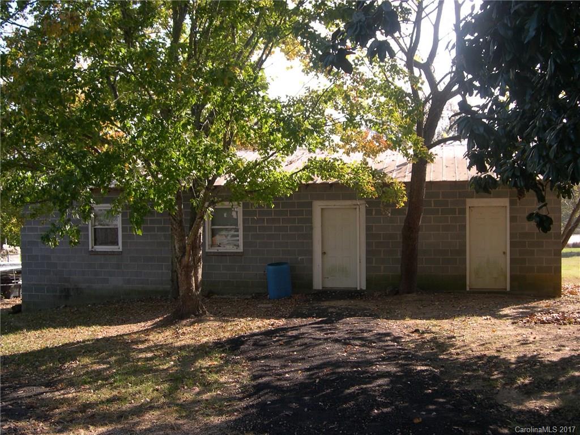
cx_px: 290
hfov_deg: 49.0
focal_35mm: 38
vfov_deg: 37.7
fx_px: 637
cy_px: 218
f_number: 2.8
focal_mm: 8
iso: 100
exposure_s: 1/404
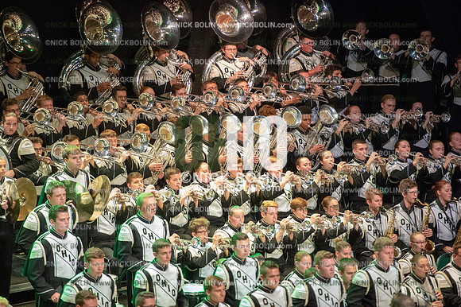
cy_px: 154
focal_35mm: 200
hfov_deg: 10.3
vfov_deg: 6.9
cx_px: 230
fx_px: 2560
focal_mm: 200
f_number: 2.8
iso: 8000
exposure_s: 1/800
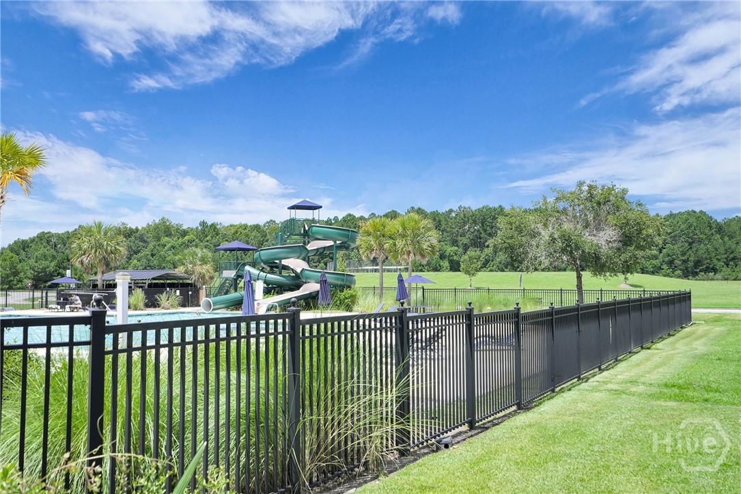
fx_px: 721
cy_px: 247
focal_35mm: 35
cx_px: 370
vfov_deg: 37.9
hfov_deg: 54.4
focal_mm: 35
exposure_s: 1/320
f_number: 10
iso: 320
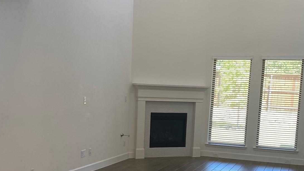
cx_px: 138
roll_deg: -1.3
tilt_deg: -8.0
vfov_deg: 22.2
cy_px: 151
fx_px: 427
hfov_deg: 39.1
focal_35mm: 53
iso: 40
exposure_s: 1/120
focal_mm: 4.25
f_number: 1.8
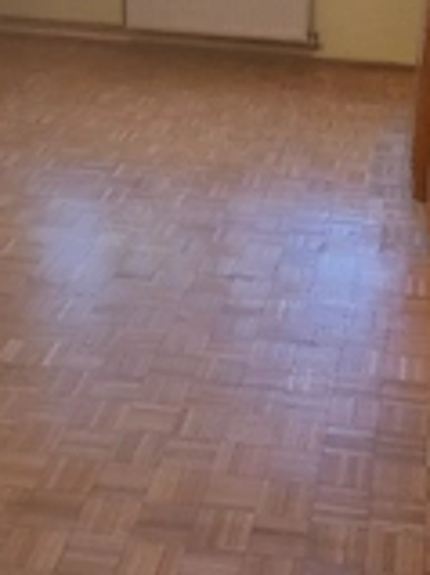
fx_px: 1128
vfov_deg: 28.4
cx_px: 289
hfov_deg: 21.5
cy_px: 199
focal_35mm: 68
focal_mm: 4
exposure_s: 1/50
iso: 160
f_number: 1.8
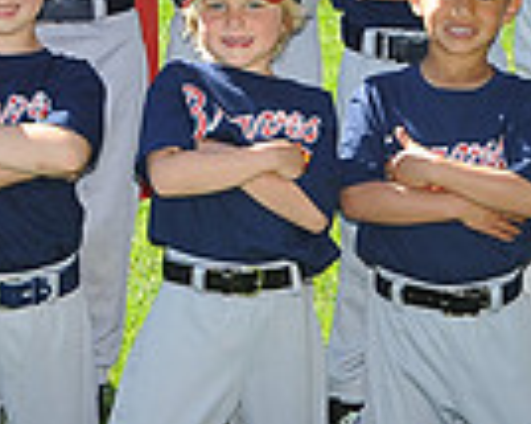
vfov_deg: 2.3
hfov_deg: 2.9
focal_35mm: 670
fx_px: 10522
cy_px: -143
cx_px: -119
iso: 200
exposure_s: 1/250
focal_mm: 165
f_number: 7.1
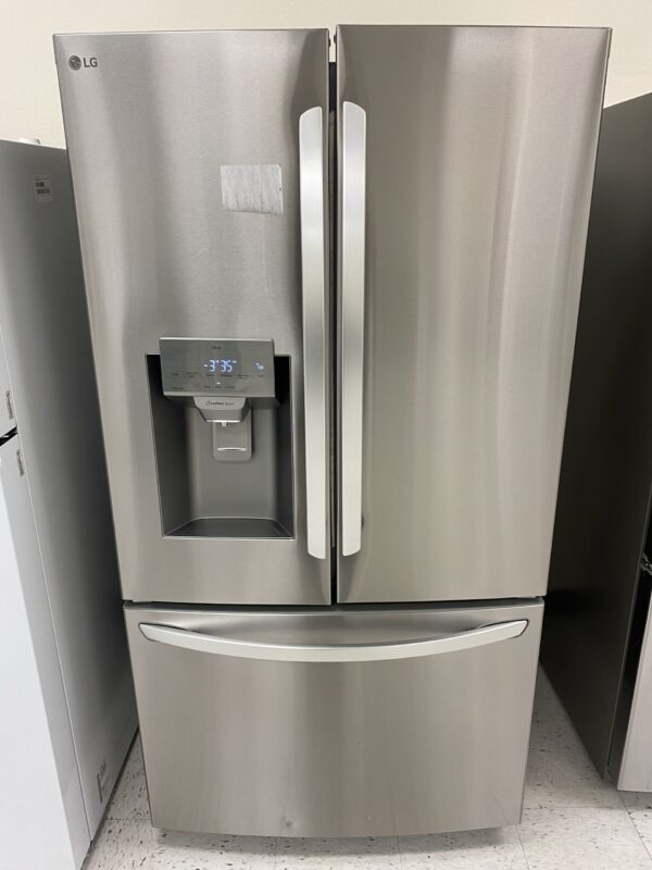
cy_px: 435
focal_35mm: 26
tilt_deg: -20.0
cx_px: 326
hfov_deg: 53.1
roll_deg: -0.6
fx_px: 653
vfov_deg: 67.3
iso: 80
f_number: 1.8
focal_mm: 4.25
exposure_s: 1/63
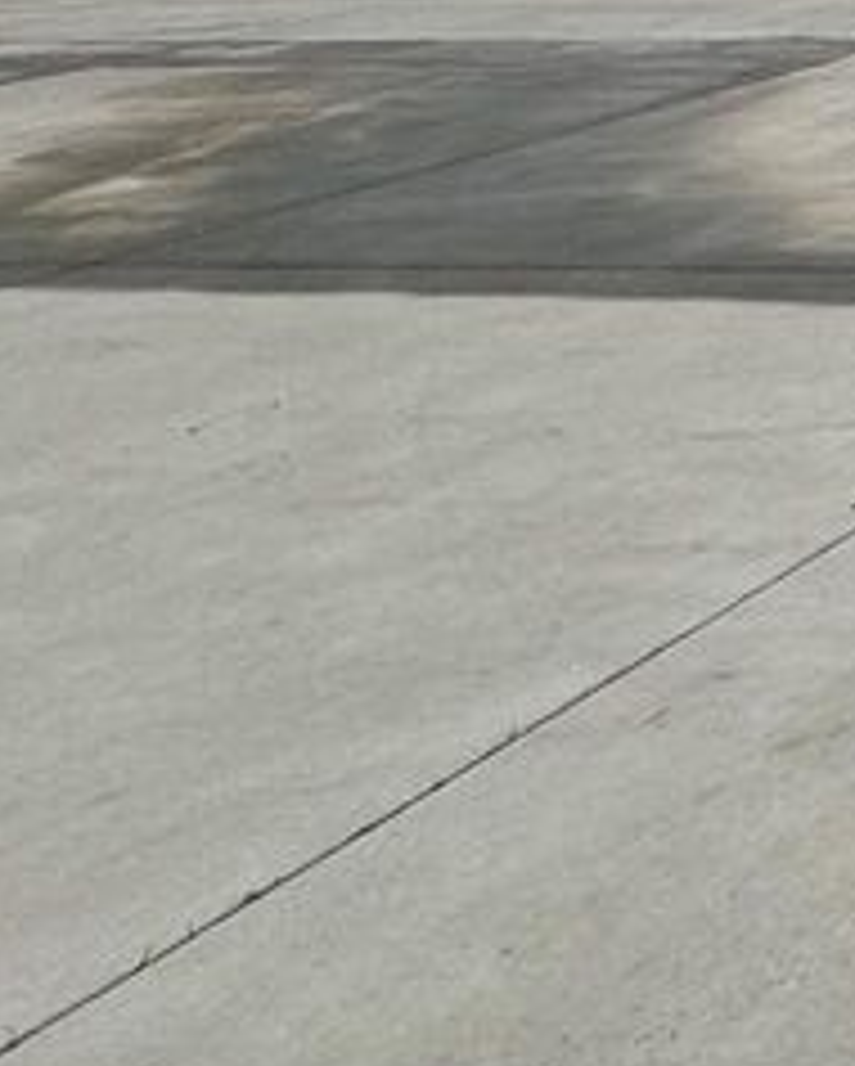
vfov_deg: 27.7
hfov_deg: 14.6
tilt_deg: -2.1
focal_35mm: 59
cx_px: 2110
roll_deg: +0.2
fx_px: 1864
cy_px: -238
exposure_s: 1/3906
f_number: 2.2
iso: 50
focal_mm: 2.22
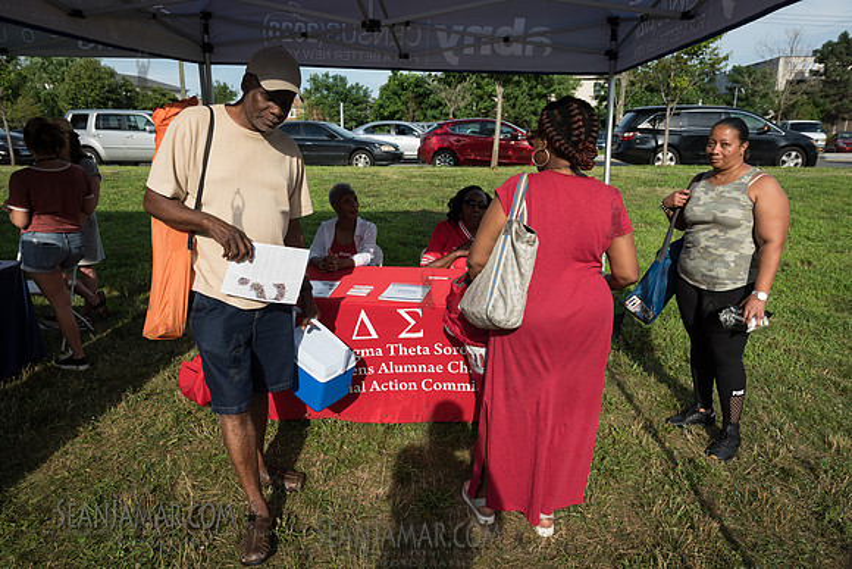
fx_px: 568
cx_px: 426
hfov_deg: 73.7
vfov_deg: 53.2
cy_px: 284
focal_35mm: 24
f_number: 5.6
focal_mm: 24
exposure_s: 1/1000
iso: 200
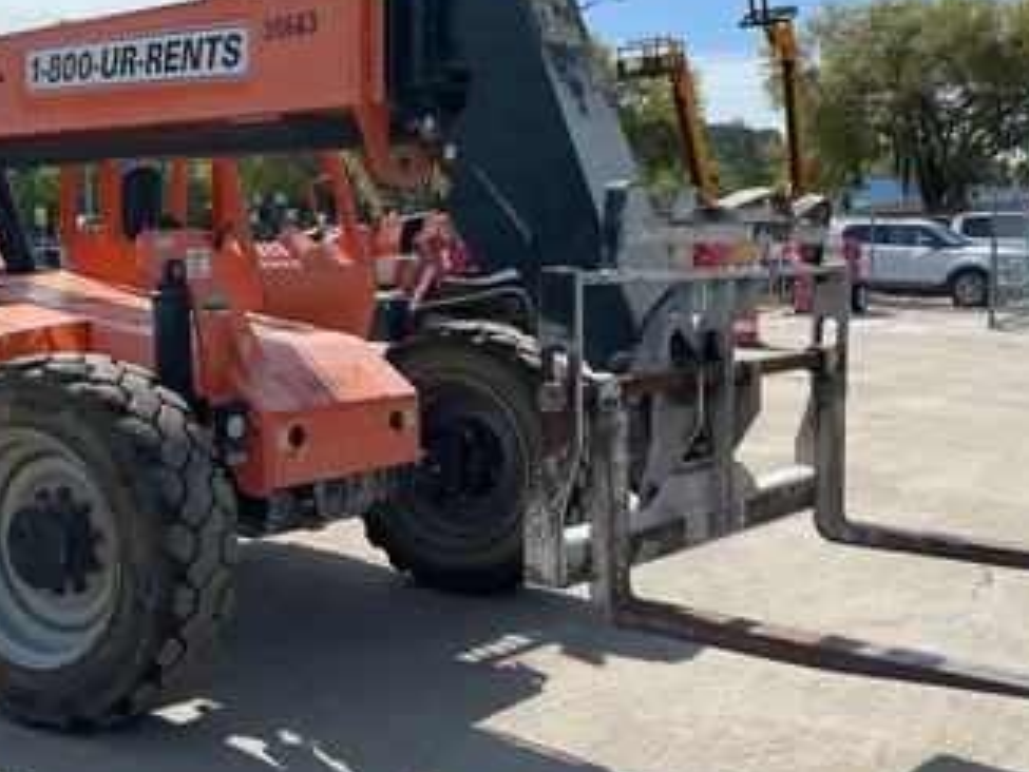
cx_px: 374
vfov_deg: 32.9
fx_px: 1308
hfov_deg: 42.5
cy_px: 407
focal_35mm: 44
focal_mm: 4.2
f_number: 1.6
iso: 32
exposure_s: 1/3040
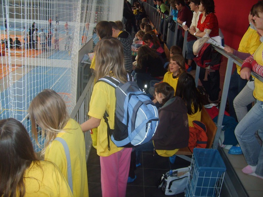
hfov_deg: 52.6
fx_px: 266
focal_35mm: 35
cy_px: 98
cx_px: 132
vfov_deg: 40.7
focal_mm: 5.8
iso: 100
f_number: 2.8
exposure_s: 1/45
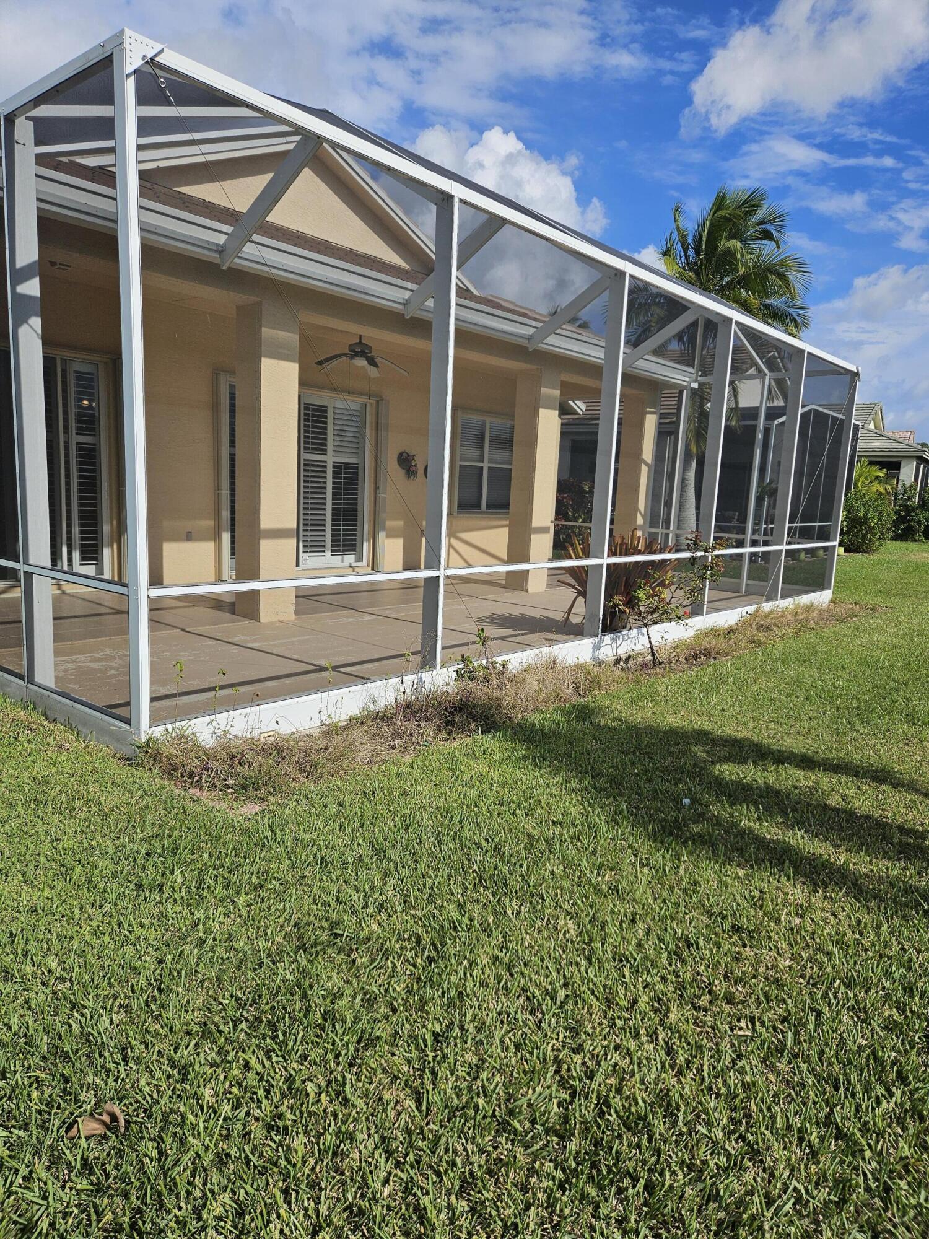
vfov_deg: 73.9
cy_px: 620
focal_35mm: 23
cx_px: 464
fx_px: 823
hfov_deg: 58.9
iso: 25
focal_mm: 5.4
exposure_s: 1/3390
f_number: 1.8
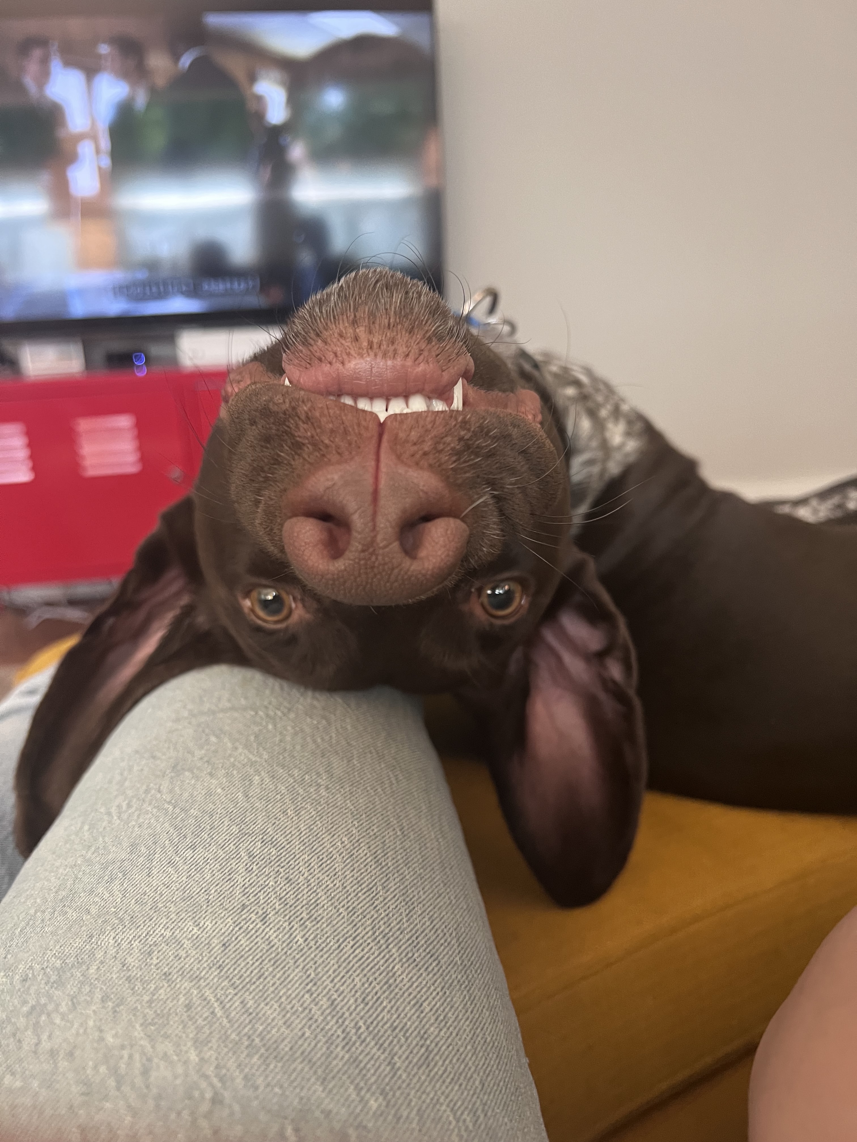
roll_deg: +3.4
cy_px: 571
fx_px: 858
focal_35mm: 26
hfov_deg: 53.1
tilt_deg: -16.0
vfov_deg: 67.3
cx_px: 428
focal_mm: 5.7
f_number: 1.5
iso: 320
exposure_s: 1/60
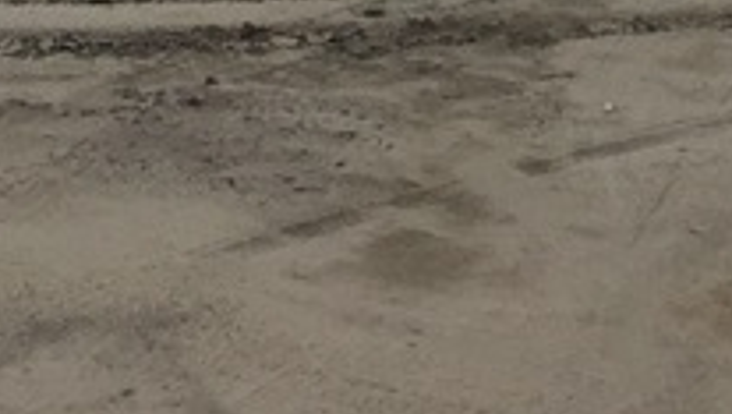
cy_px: -1044
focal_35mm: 183
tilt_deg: +5.9
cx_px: 294
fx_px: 3556
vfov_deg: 5.9
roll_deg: -0.4
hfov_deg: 11.7
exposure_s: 1/4950
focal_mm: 4.15
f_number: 2.2
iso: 32
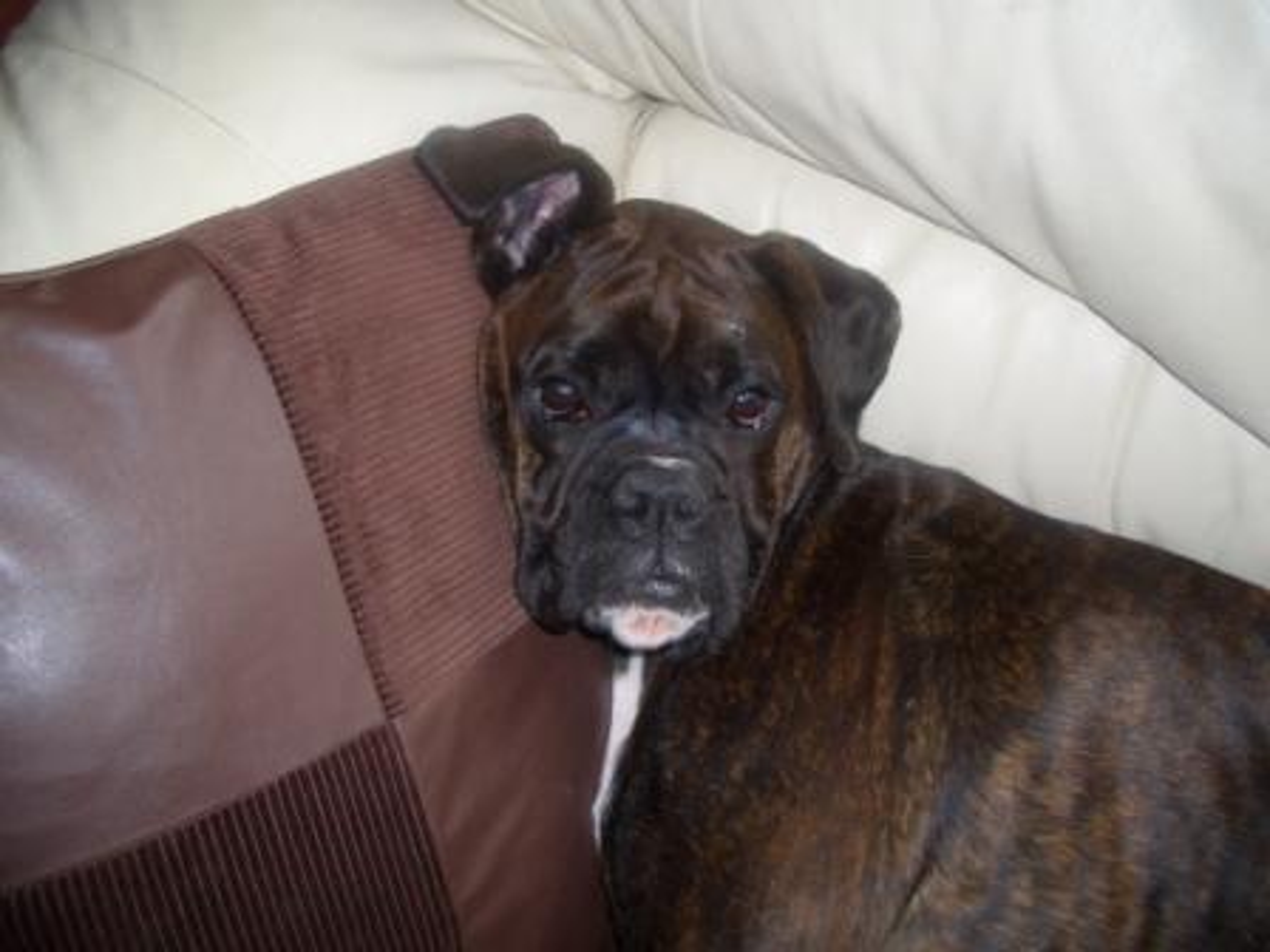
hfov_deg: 52.6
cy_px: 476
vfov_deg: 40.7
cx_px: 635
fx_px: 1284
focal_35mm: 35
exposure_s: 1/60
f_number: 2.6
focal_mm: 5.8
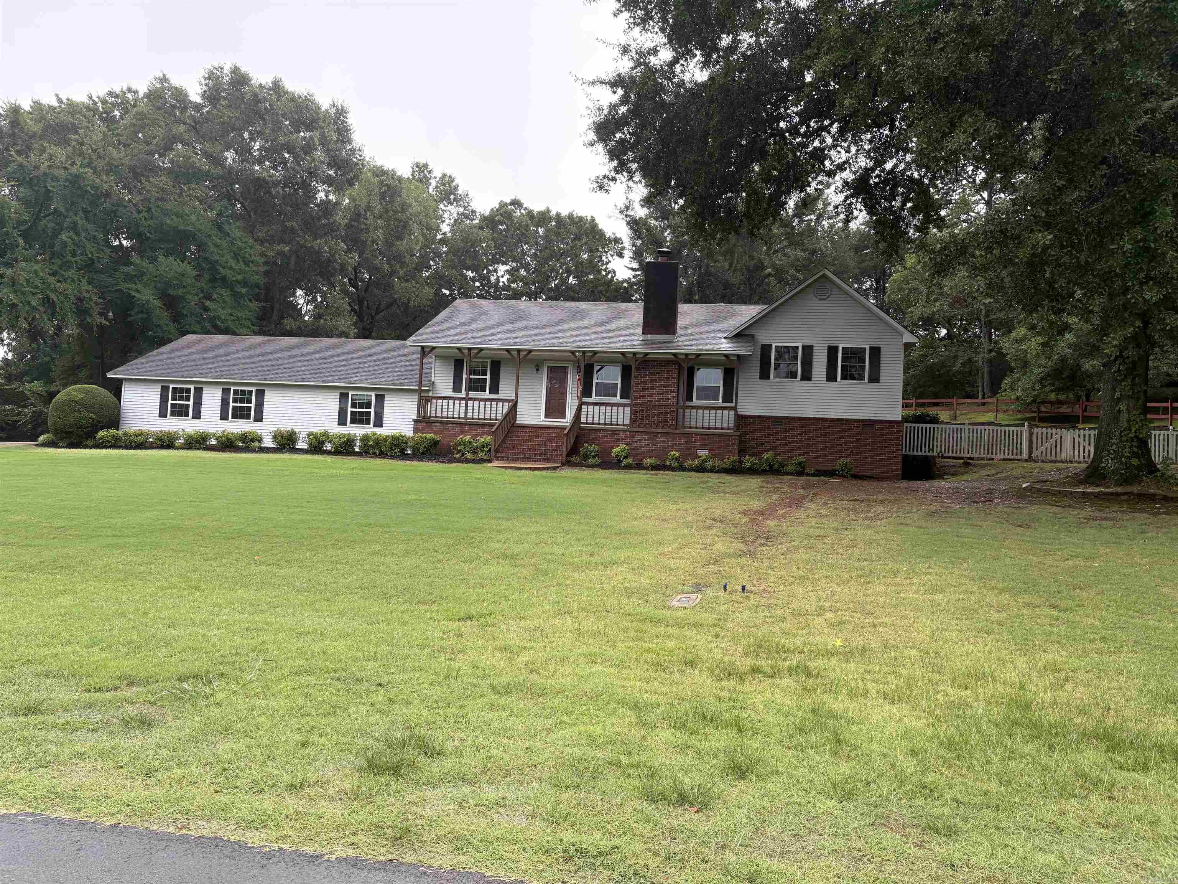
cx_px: 589
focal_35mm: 26
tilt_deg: +3.6
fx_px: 885
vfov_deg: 53.1
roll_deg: -2.3
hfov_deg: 67.3
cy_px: 442
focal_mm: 5.96
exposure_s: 1/231
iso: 100
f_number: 1.6
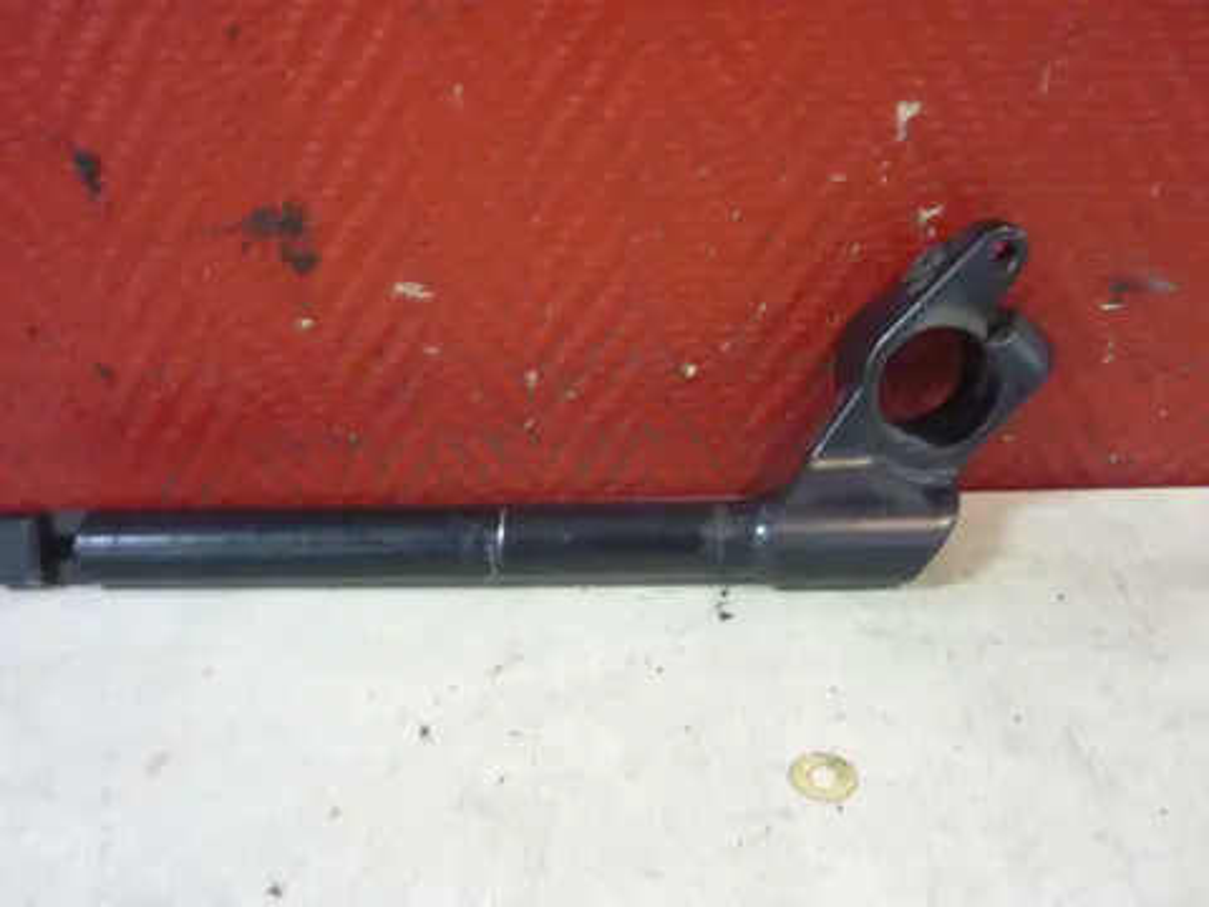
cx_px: 604
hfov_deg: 55.4
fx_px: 1153
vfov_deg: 42.9
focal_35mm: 33
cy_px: 454
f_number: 2.8
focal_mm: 5.5
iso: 400
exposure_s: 1/8
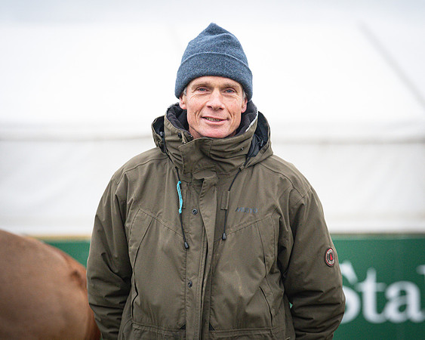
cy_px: 170
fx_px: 1912
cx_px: 212
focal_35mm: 152
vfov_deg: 10.2
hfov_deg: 12.7
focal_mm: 135
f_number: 4
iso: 4500
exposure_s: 1/1250
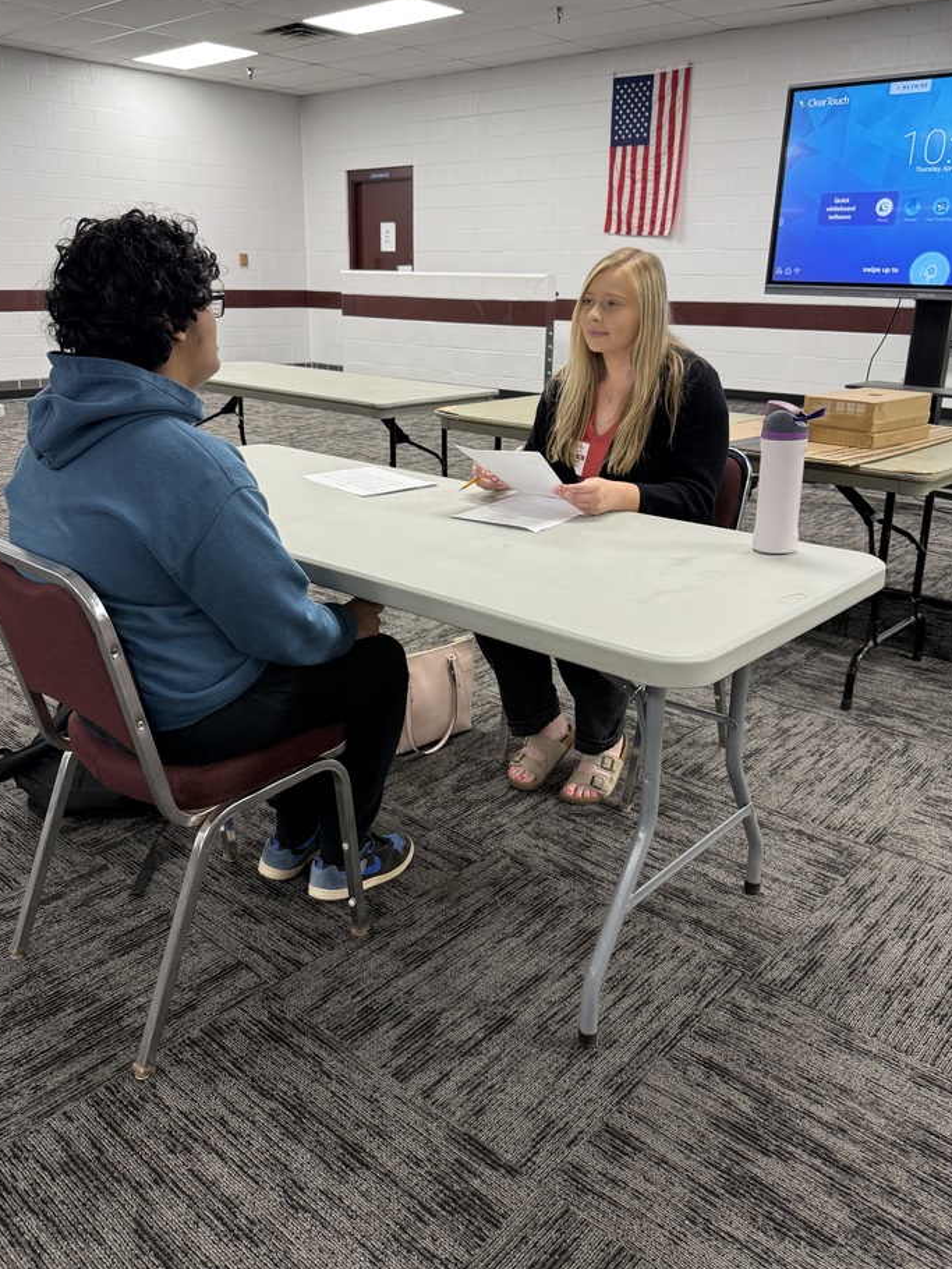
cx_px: 470
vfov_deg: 65.3
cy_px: 604
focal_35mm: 27
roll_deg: -1.6
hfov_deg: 51.4
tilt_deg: -18.3
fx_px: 990
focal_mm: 6.76
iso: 125
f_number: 1.78
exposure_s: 1/60
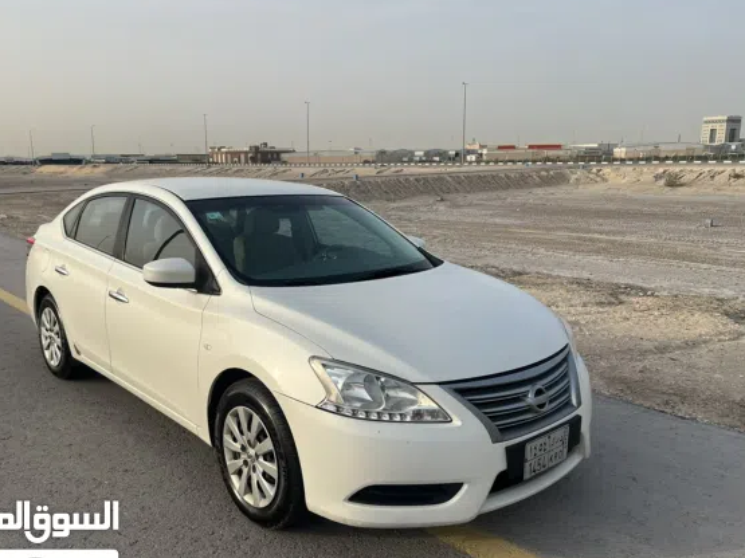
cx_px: 321
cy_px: 307
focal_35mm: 30
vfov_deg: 46.7
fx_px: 646
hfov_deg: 59.7
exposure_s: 1/3077
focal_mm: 5.7
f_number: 1.5
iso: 50
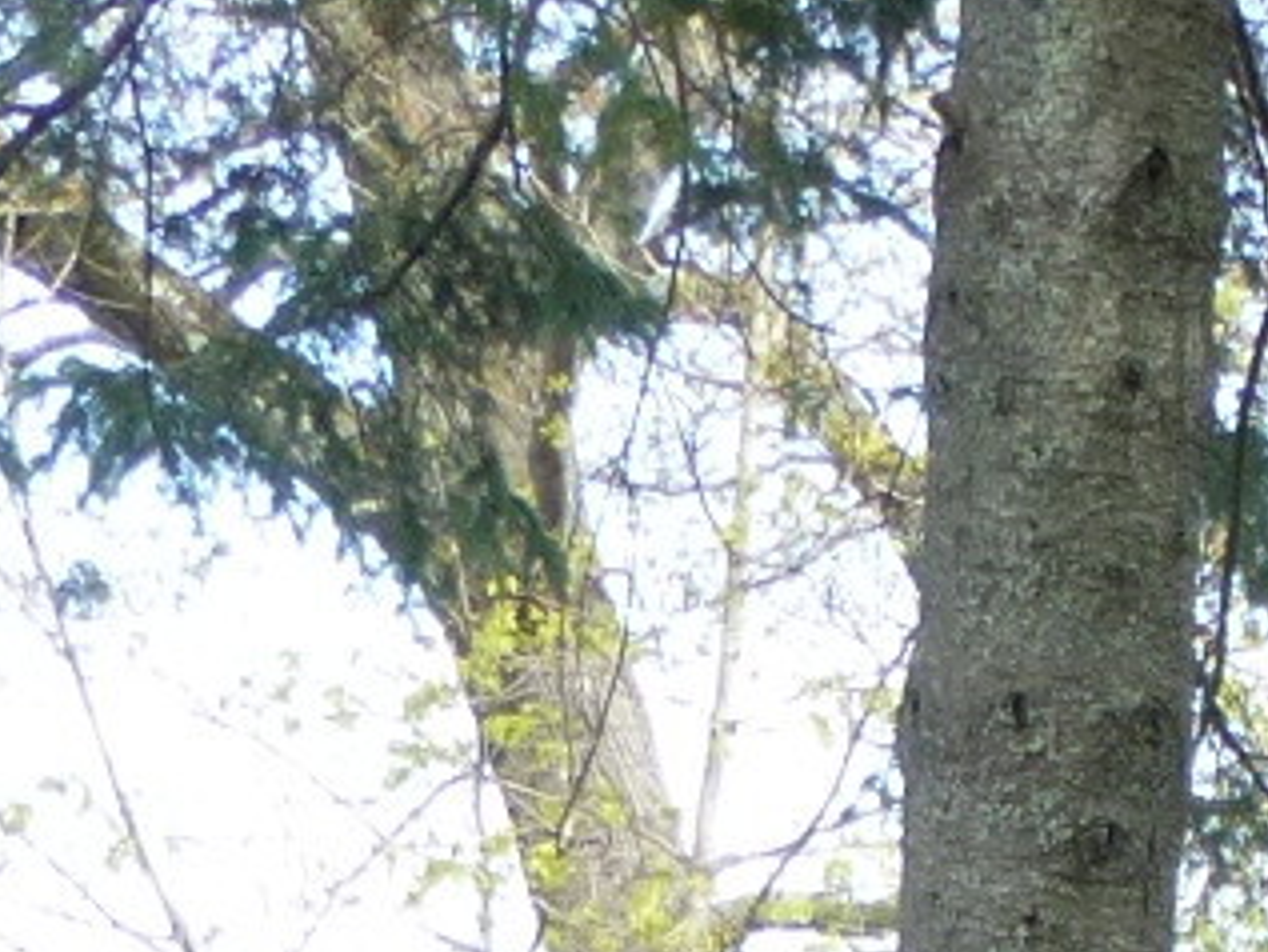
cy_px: 2692
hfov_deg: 12.2
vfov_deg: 8.3
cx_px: 1848
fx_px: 5680
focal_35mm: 155
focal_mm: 4.3
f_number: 4
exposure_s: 1/100
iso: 100
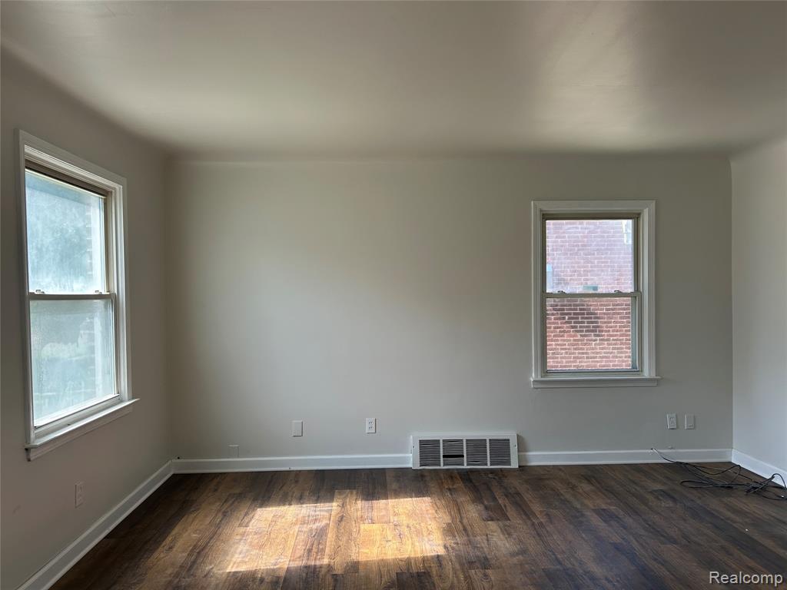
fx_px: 591
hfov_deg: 67.3
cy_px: 295
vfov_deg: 53.1
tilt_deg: -0.8
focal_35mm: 26
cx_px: 394
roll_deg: +0.4
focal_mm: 5.7
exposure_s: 1/279
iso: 40
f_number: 1.5
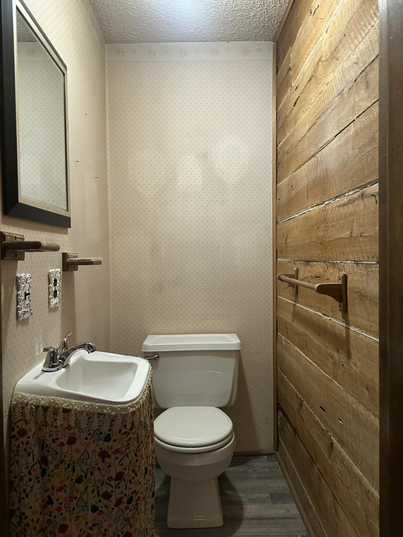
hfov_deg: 56.8
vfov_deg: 71.6
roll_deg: +0.1
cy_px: 268
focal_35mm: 24
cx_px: 202
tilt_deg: -0.4
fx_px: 373
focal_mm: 6.86
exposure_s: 1/60
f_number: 1.78
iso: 400
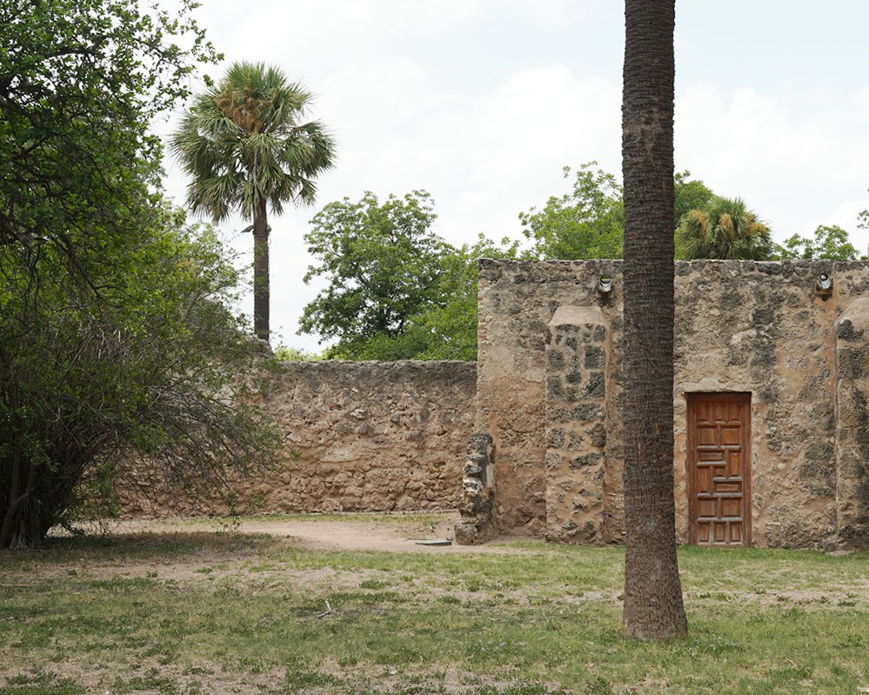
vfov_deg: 24.5
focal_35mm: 62
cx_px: 652
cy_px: 259
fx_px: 1594
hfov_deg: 30.0
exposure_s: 1/100
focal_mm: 33
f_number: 10
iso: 100
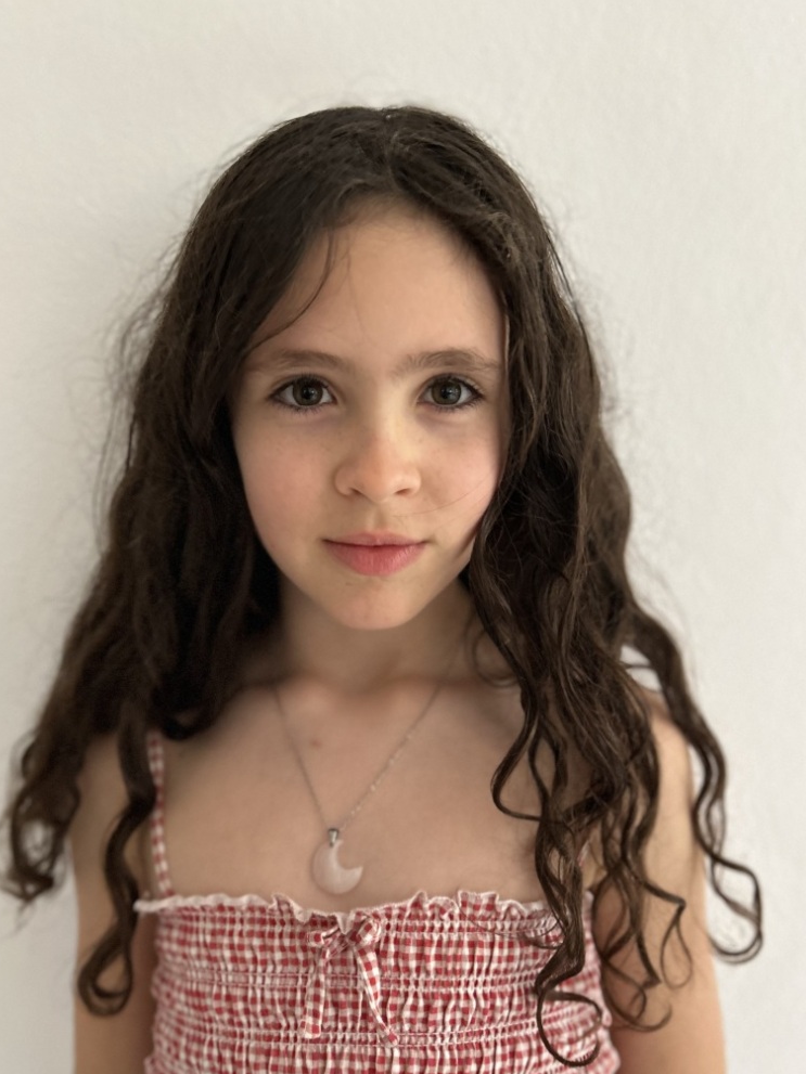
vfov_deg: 63.4
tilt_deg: -10.5
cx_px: 389
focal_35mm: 28
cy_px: 542
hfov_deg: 49.7
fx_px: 869
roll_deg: +3.2
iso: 500
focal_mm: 5.7
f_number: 1.5
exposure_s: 1/43
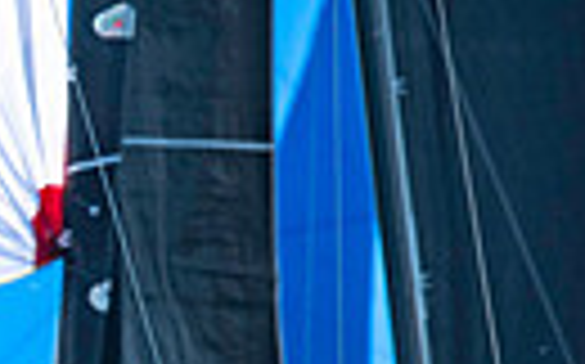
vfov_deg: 0.6
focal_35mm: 2054
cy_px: 470
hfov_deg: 1.0
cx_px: -364
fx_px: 32719
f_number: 5
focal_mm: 300
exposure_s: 1/4000
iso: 320
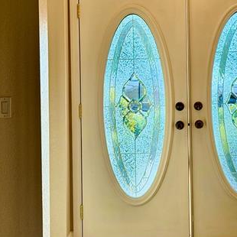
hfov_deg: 16.4
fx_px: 813
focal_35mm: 105
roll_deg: +0.9
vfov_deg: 16.5
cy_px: 61
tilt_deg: -0.7
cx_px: 193
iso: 64
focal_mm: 6.76
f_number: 1.78
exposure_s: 1/239
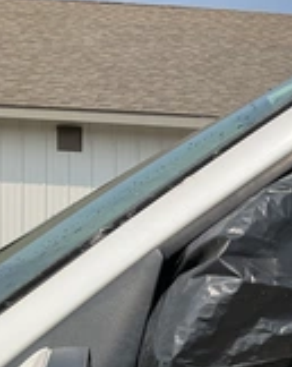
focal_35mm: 70
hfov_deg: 19.0
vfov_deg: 26.5
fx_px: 758
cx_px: 444
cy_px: 308
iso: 25
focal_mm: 3
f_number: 1.8
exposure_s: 1/2667
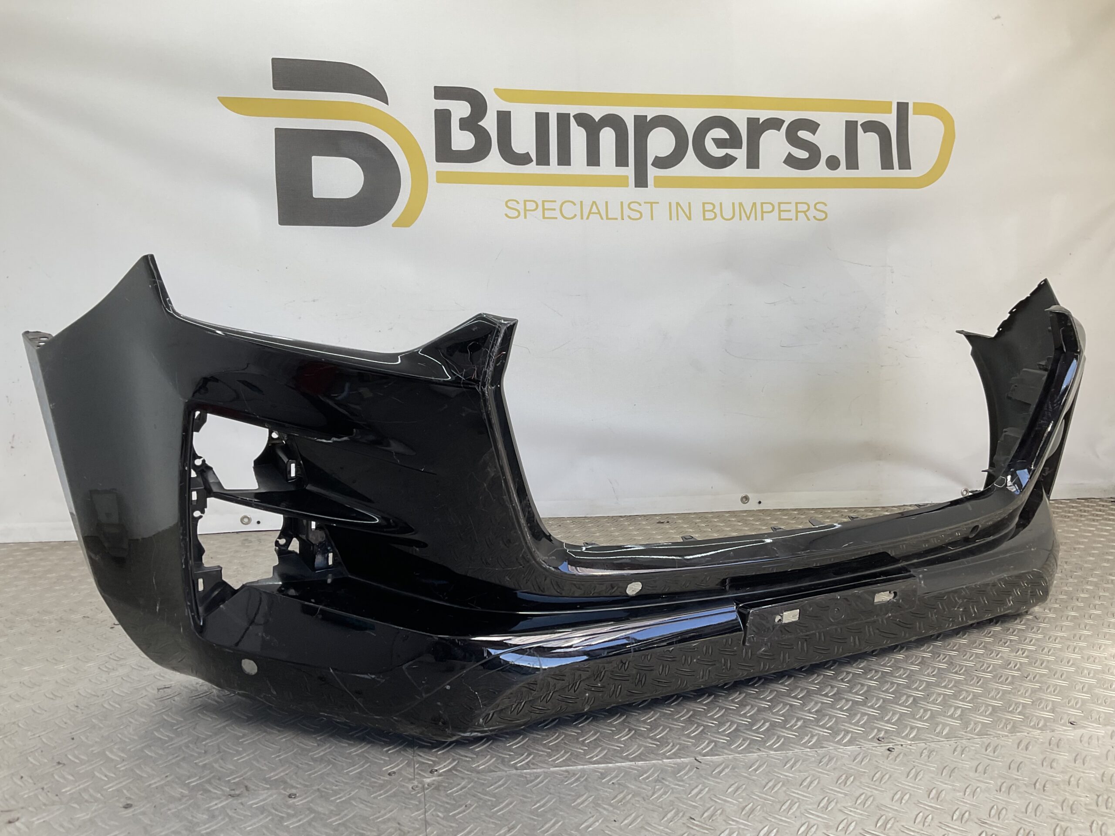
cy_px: 418
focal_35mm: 29
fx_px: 934
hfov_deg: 61.7
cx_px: 558
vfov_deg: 48.2
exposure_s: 1/167
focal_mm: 3
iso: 16
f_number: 1.8
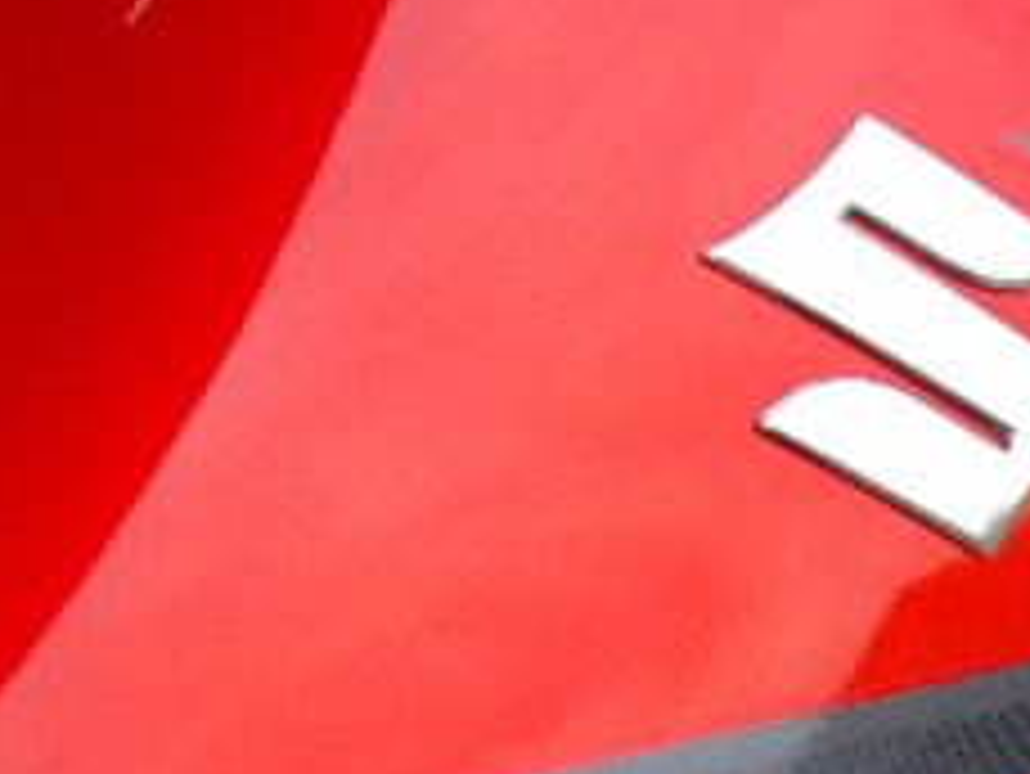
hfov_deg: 27.1
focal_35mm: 67
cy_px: 792
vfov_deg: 21.1
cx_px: 1070
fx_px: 1995
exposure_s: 1/160
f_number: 3.3
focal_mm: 4.3
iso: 80
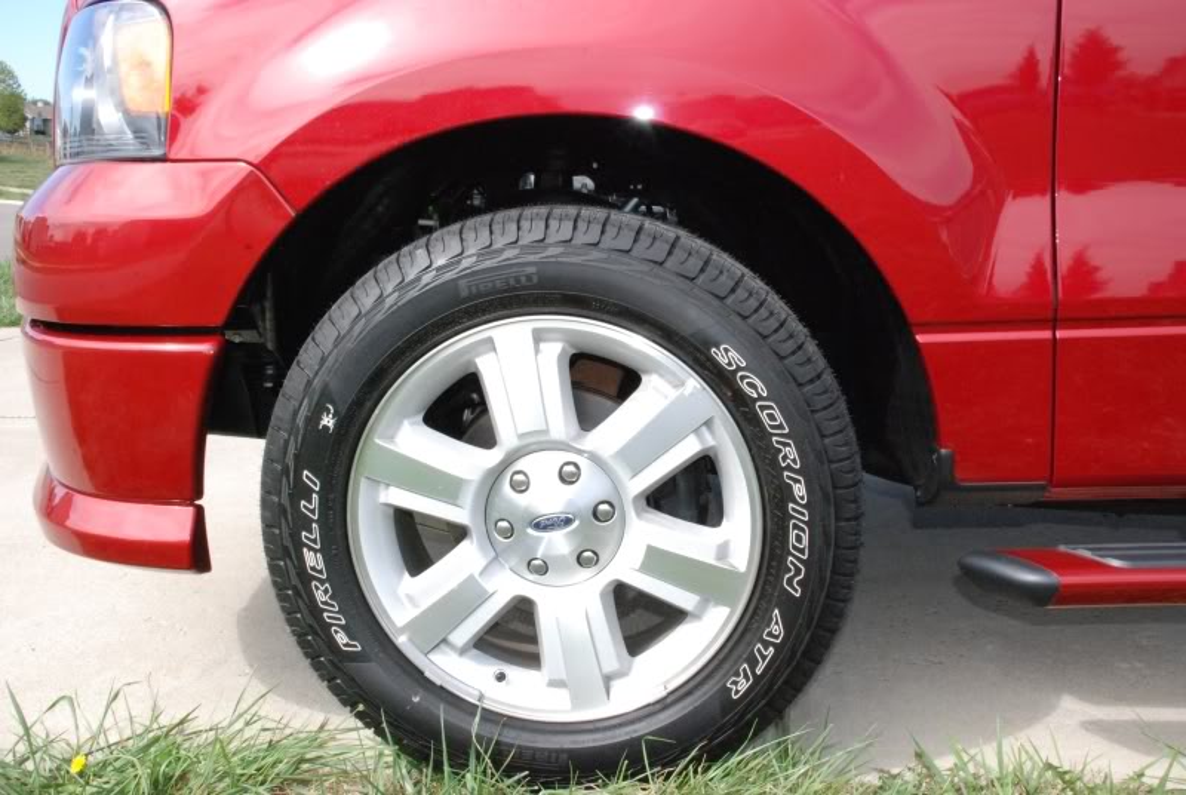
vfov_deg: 37.0
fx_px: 1188
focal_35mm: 36
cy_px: 398
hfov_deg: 53.1
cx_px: 593
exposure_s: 1/200
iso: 1600
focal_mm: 24
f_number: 25
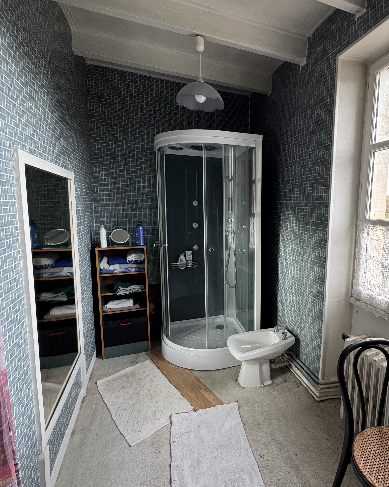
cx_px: 264
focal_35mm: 19
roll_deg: -0.8
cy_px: 240
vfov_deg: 83.3
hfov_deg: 68.6
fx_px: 273
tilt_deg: -6.3
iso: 125
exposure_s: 1/100
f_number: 2.2
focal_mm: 2.22
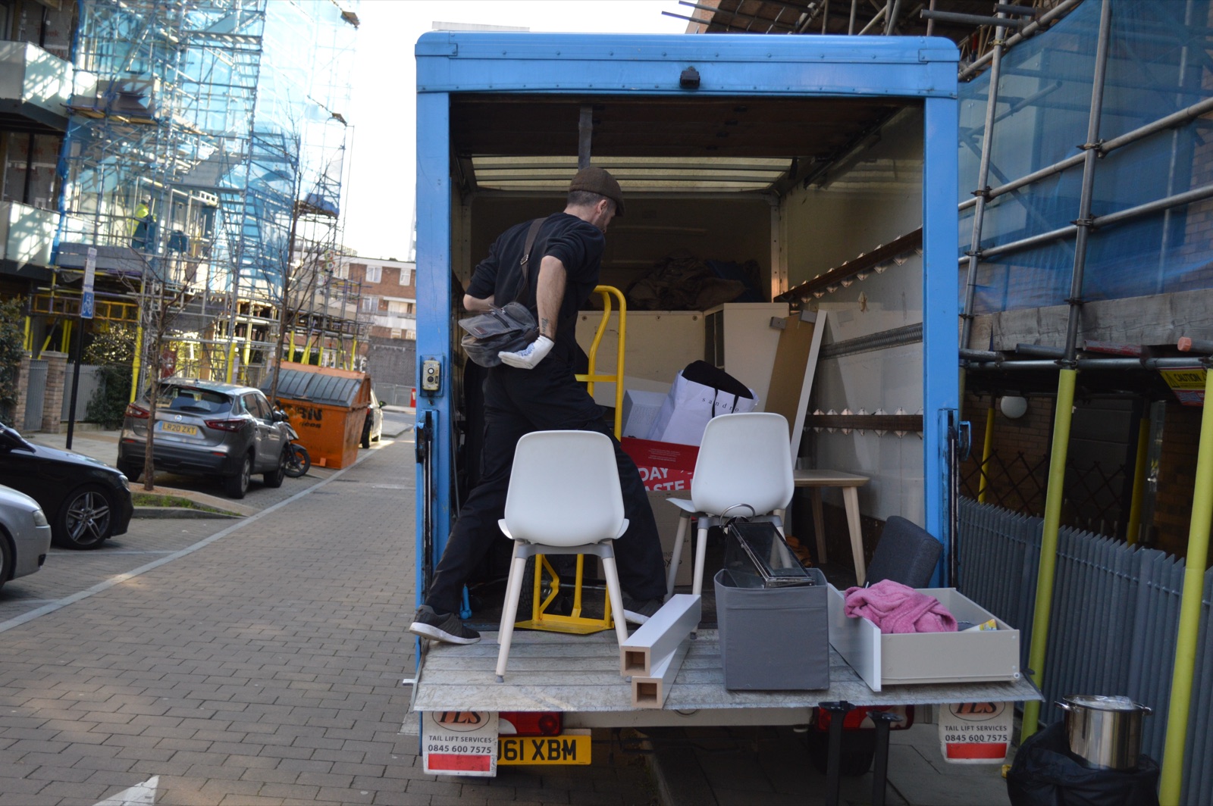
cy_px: 403
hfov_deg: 43.6
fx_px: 1515
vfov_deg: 29.8
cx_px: 606
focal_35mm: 45
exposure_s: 1/500
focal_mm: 30
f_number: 4.5
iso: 500
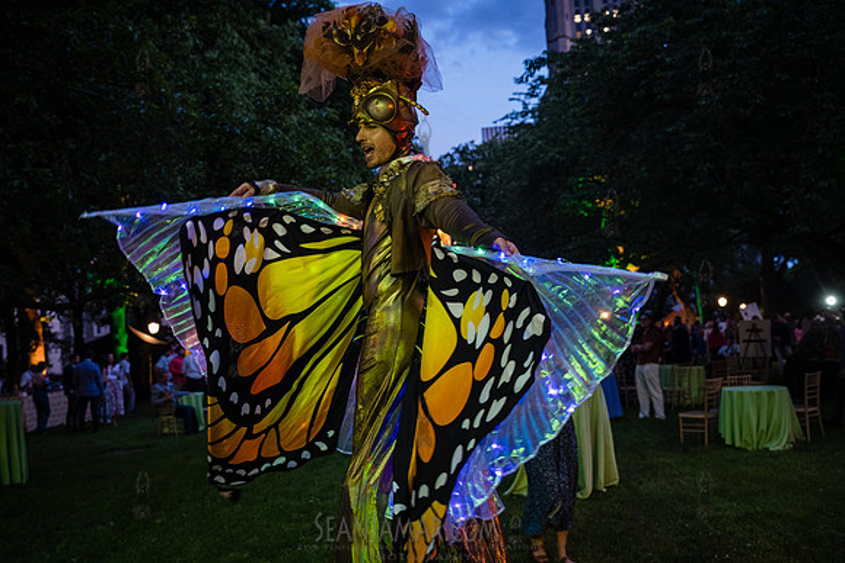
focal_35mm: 35
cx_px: 422
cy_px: 282
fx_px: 821
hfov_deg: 54.5
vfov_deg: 37.8
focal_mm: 35
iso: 6400
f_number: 3.5
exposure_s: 1/160
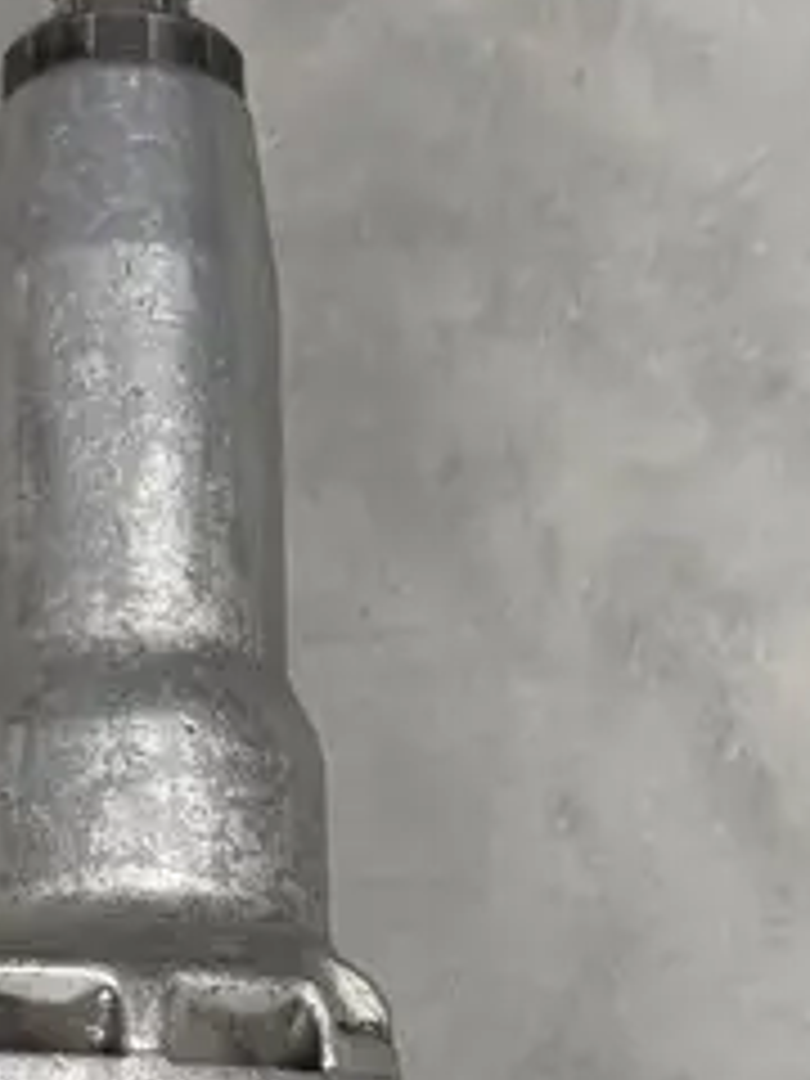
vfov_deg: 15.6
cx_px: 202
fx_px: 3744
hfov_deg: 12.3
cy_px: 1408
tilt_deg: -79.9
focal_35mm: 120
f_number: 1.78
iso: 250
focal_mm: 6.76
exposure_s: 1/60
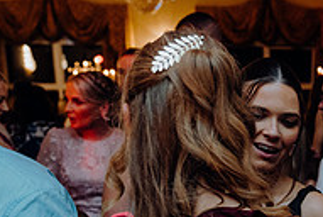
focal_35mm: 94
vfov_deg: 14.2
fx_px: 845
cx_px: 416
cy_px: 259
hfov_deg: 19.9
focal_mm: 31
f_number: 3.5
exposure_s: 1/160
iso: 3200
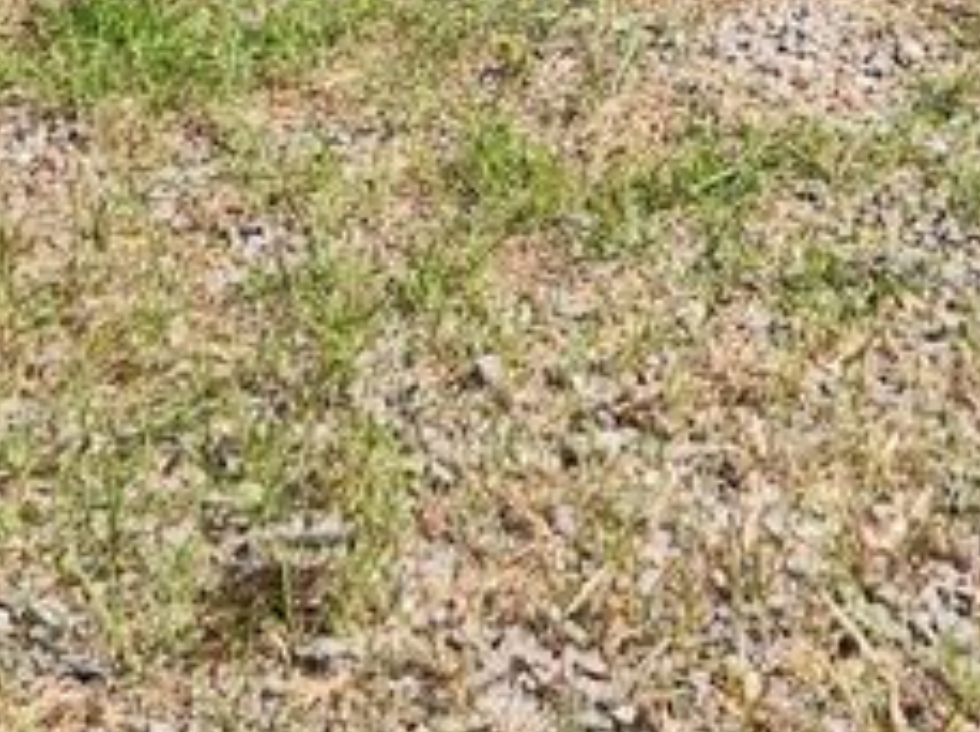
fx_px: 2911
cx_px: 672
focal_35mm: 103
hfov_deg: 19.0
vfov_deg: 12.5
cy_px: -745
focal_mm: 5.4
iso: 20
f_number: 1.8
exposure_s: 1/1279
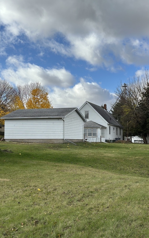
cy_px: 119
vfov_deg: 39.6
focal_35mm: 51
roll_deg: -0.7
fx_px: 331
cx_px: 82
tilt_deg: +4.0
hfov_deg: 25.3
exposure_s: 1/2597
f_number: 1.78
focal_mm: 6.86
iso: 100
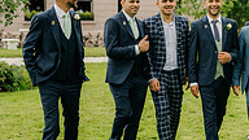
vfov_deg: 14.0
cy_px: 41
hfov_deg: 24.4
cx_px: 193
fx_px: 568
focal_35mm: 86
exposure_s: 1/640
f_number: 1.6
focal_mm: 35
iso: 100
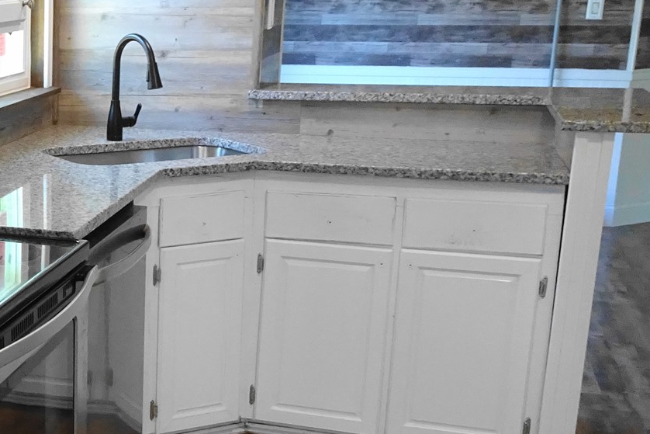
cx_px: -36
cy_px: 245
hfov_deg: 30.0
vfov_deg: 22.3
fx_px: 1102
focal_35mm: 61
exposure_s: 1/30
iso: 400
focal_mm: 4.1
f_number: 3.5
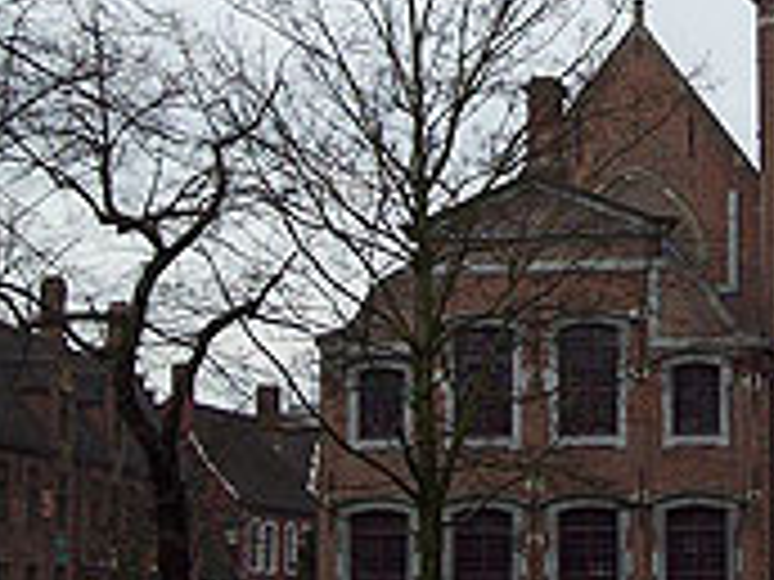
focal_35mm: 118
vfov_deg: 12.5
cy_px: 54
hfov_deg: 16.5
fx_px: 2638
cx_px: 666
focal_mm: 7.6
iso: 80
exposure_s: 1/379
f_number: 3
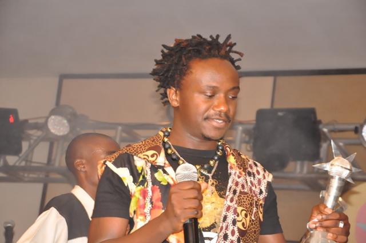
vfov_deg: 12.1
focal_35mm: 112
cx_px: 183
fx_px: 1142
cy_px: 122
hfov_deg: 18.2
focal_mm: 75
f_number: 7.1
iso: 3200
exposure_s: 1/60
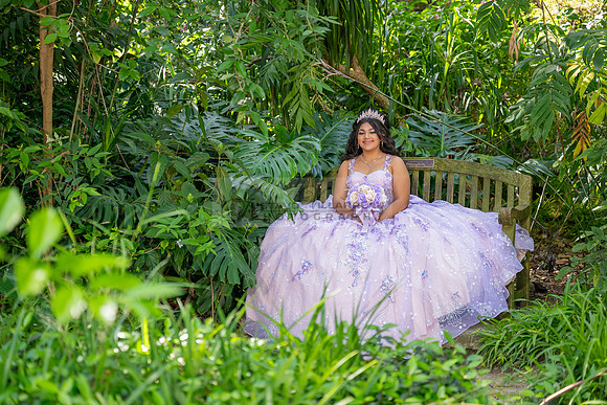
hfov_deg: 28.8
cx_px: 304
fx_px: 1180
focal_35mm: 70
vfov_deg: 19.5
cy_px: 202
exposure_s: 1/200
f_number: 2.8
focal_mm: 70
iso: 200
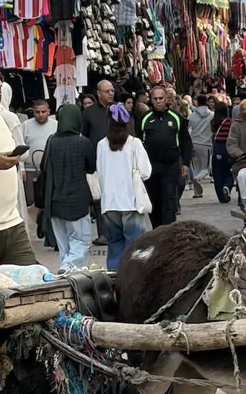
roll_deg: +2.9
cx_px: 136
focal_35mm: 202
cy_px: 125
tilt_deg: +0.3
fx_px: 2168
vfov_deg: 10.4
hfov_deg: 6.5
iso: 50
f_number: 1.6
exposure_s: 1/422
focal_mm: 6
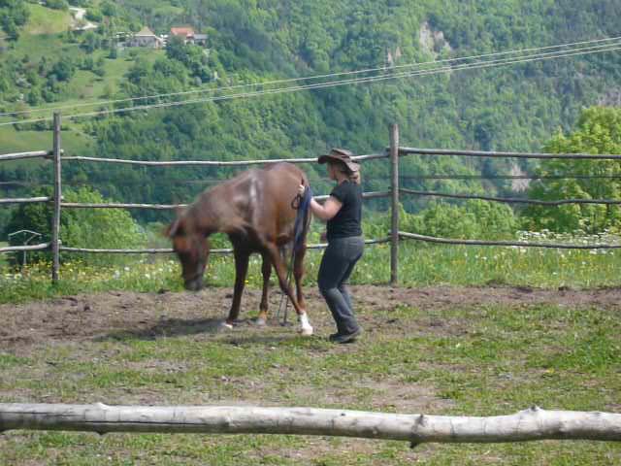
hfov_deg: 19.6
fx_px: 1794
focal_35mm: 100
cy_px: 233
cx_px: 310
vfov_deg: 14.8
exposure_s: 1/30
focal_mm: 16.4
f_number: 16
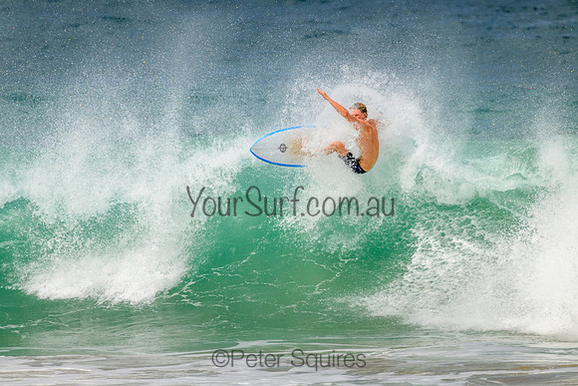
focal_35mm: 800
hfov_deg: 2.6
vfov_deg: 1.7
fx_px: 12847
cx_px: 289
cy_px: 193
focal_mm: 800
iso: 640
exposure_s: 1/2000
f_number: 11
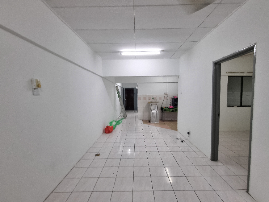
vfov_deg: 85.7
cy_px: 102
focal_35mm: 14
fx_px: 109
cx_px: 138
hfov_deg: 102.0
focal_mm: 2.2
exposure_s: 1/50
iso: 200
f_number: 2.2
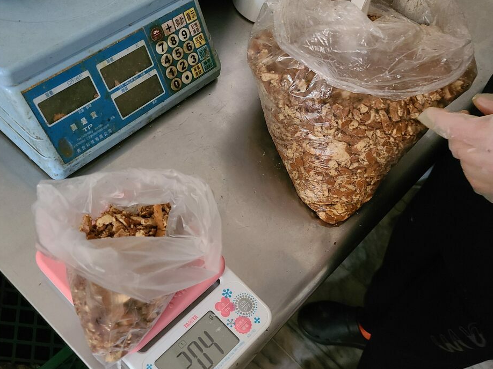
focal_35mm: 34
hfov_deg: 54.0
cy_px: 227
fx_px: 484
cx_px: 240
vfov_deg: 41.5
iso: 1000
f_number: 1.8
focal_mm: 5.4
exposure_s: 1/24
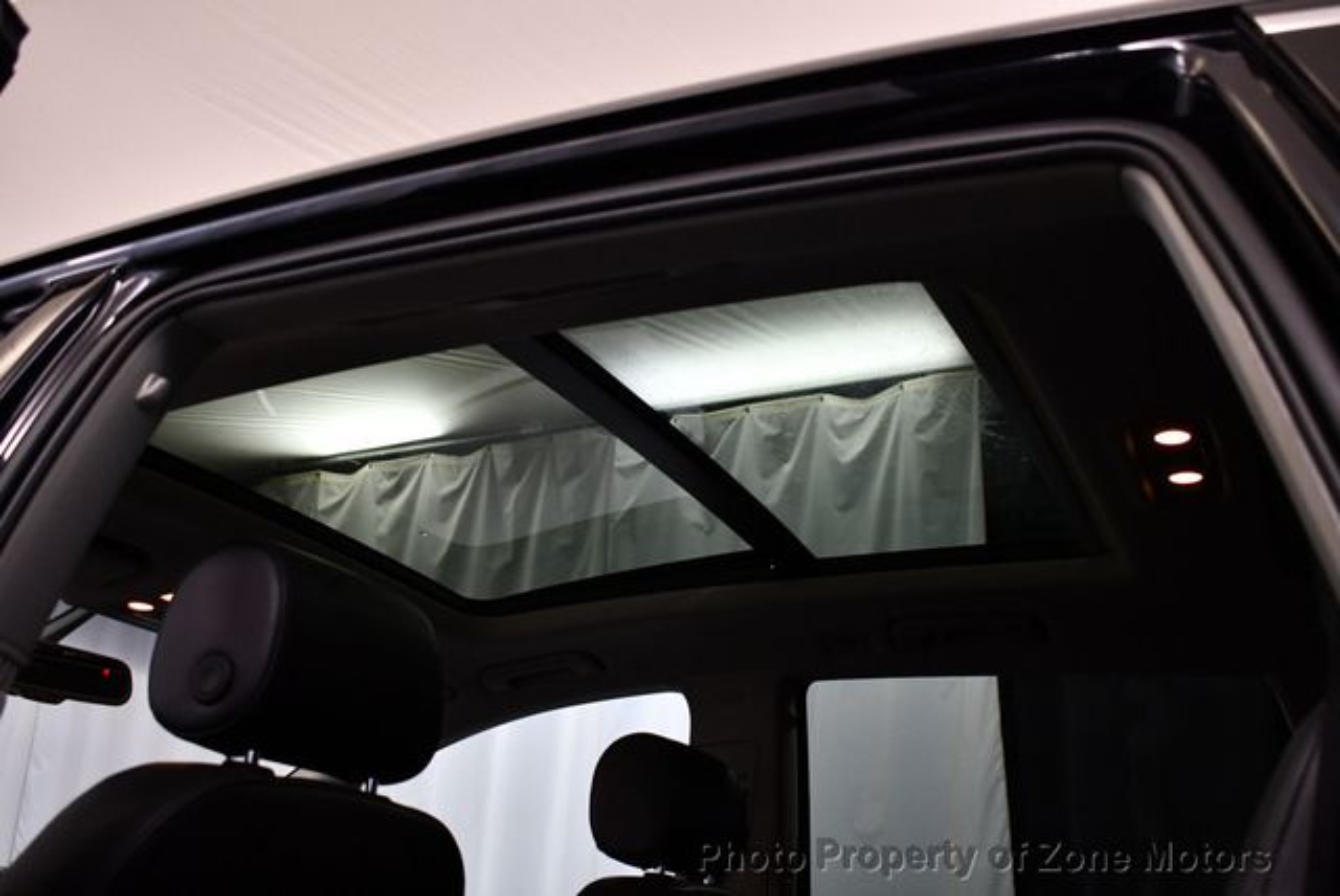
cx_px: 670
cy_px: 448
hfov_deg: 53.1
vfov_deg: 36.9
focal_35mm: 36
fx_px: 1341
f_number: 3.5
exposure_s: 1/125
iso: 800
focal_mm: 18
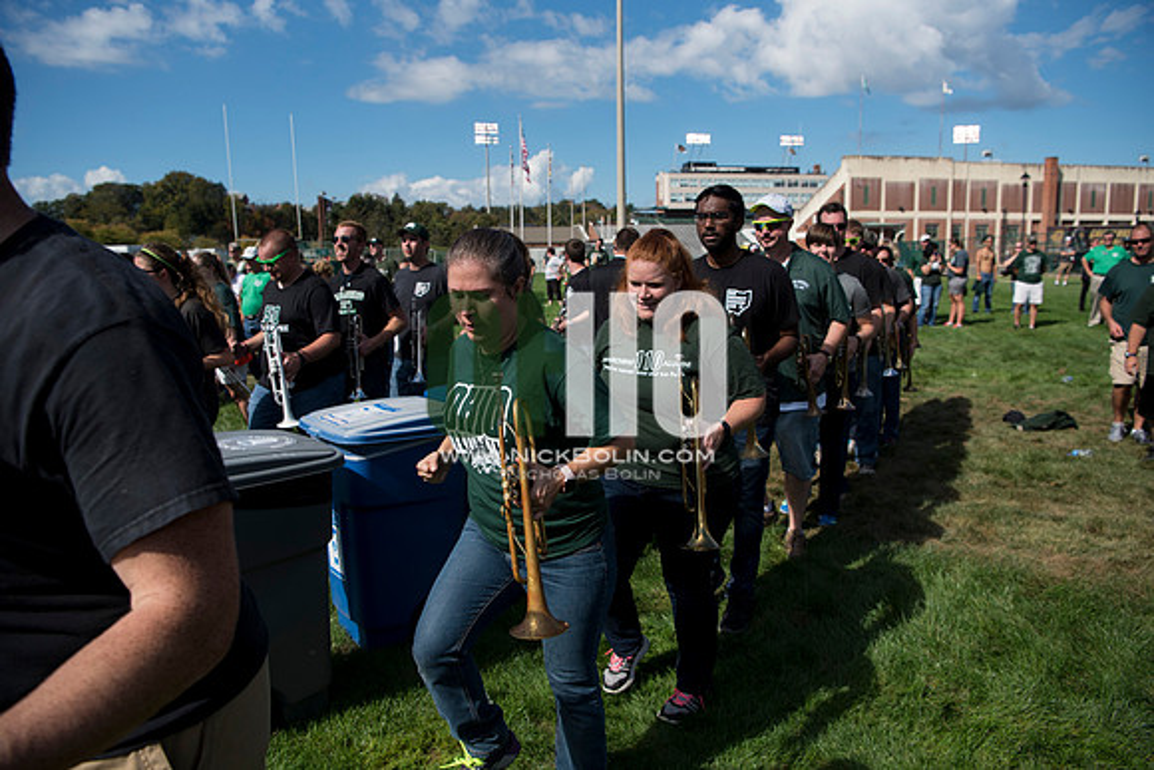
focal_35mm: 24
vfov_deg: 53.2
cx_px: 577
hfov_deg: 73.7
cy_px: 385
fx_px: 769
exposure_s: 1/2500
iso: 250
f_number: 4.5
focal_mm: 24
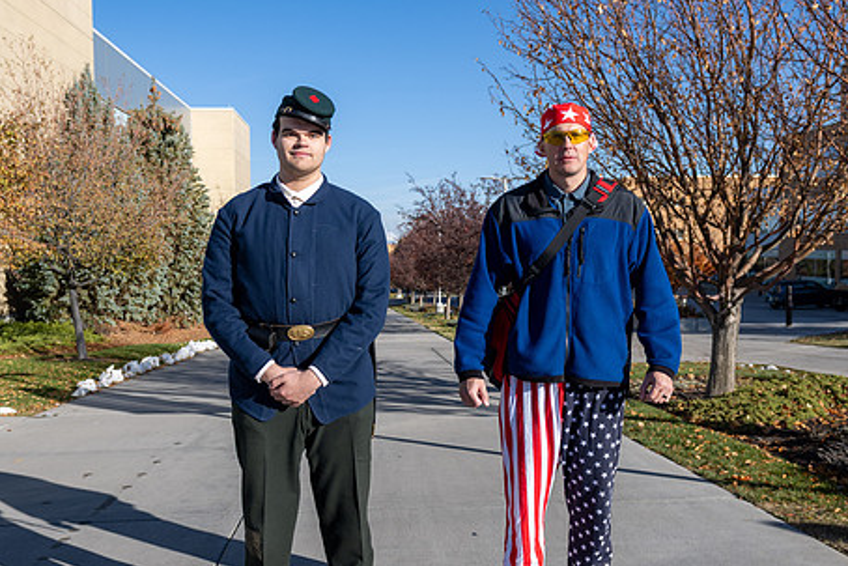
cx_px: 401
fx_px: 872
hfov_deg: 51.8
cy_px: 319
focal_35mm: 37
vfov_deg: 35.9
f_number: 4
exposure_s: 1/1250
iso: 160
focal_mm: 24
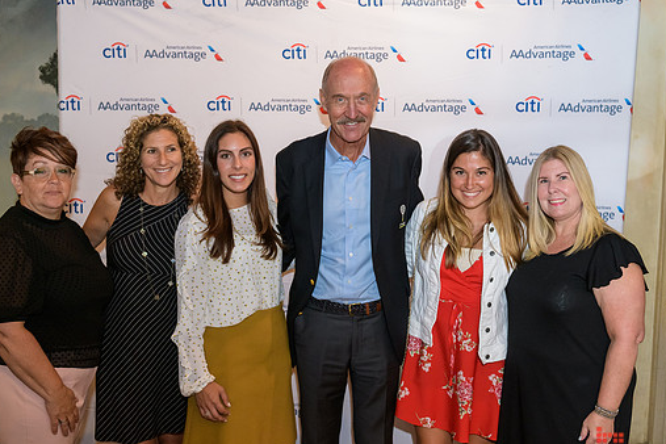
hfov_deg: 48.5
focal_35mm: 40
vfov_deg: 33.4
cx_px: 341
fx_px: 740
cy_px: 217
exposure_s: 1/125
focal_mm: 32
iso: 1250
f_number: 3.2
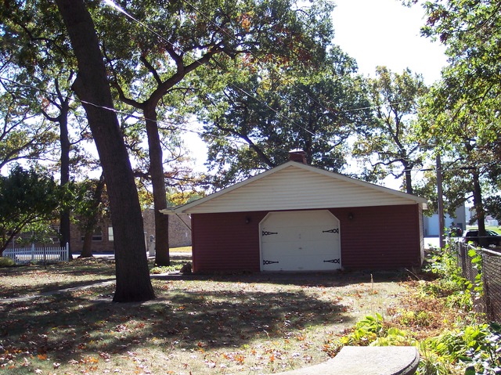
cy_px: 188
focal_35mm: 38
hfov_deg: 49.0
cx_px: 250
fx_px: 550
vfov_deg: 37.7
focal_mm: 8
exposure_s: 1/700
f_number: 2.8
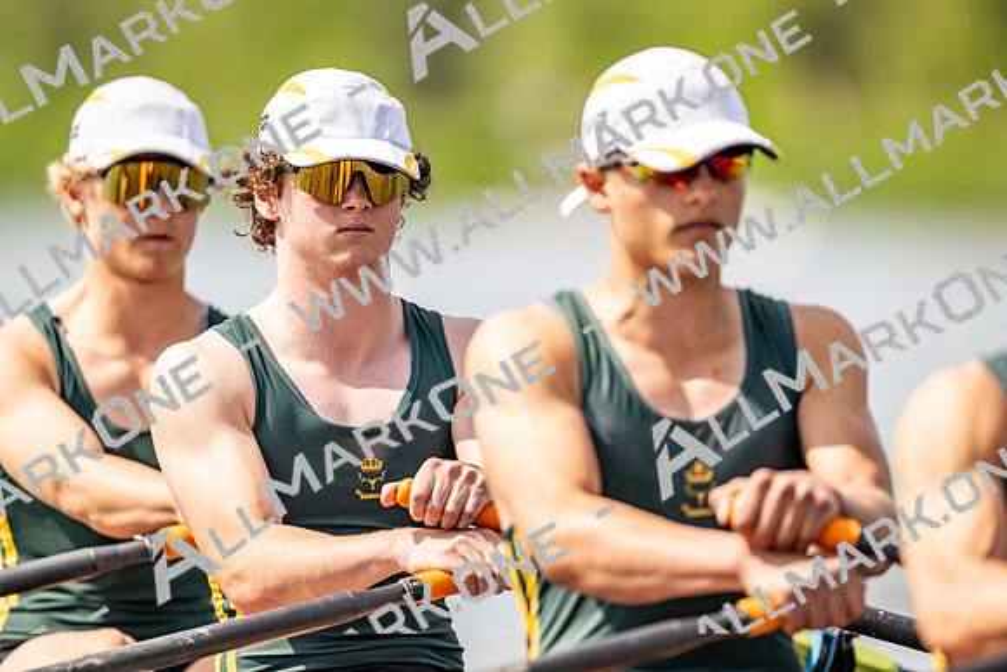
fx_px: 16786
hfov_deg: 3.4
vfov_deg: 2.3
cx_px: 504
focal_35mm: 600
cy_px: 336
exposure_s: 1/2500
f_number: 4
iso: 450
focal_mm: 600
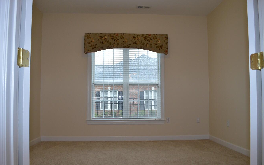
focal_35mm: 28
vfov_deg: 44.5
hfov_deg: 66.5
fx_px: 201
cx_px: 130
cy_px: 88
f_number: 5.6
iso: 400
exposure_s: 1/125
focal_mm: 18
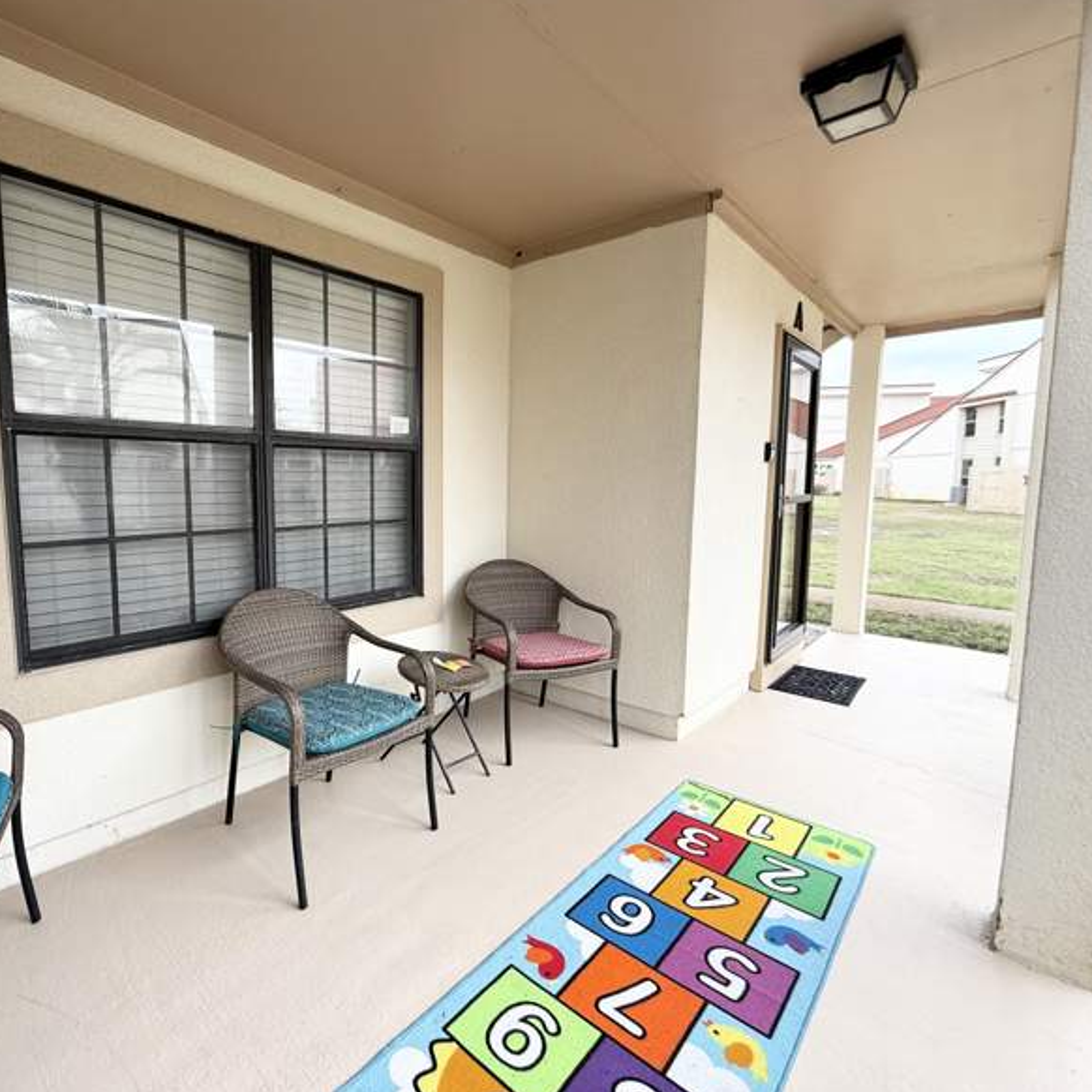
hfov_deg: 82.3
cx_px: 407
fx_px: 607
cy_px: 537
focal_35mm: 17
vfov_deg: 84.0
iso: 50
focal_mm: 2.22
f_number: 2.2
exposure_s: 1/177
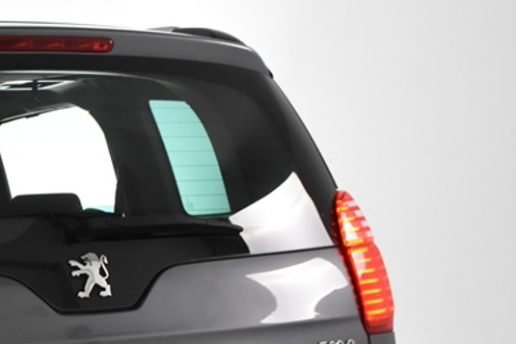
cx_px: -103
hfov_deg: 18.9
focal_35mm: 102
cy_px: 393
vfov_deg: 13.1
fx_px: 1462
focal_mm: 26
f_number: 5
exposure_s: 1/100
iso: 1600
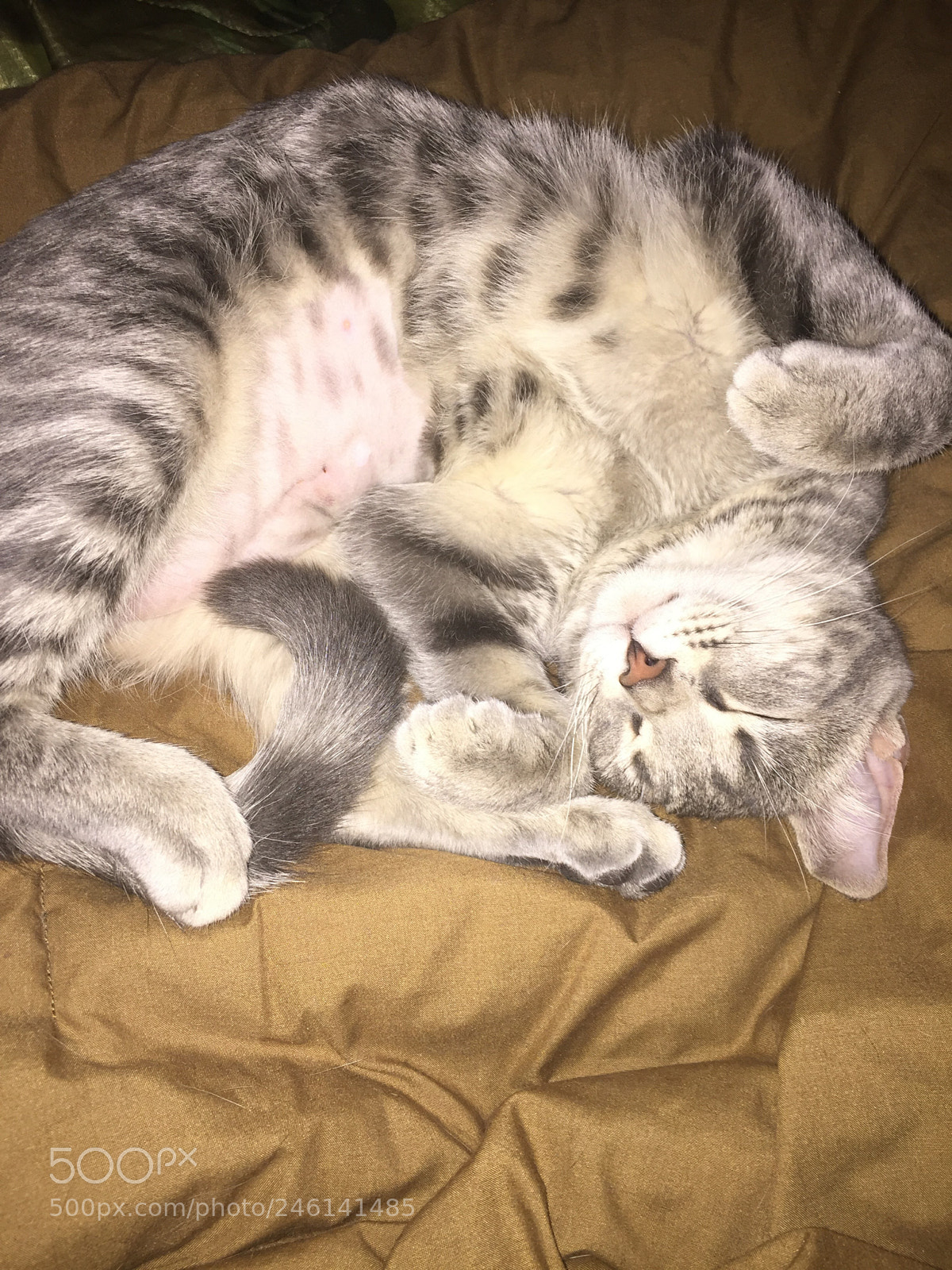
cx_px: 476
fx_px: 1063
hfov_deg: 48.2
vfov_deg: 61.7
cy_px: 635
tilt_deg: -59.4
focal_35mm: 29
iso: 32
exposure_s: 1/30
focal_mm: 4.15
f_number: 2.2
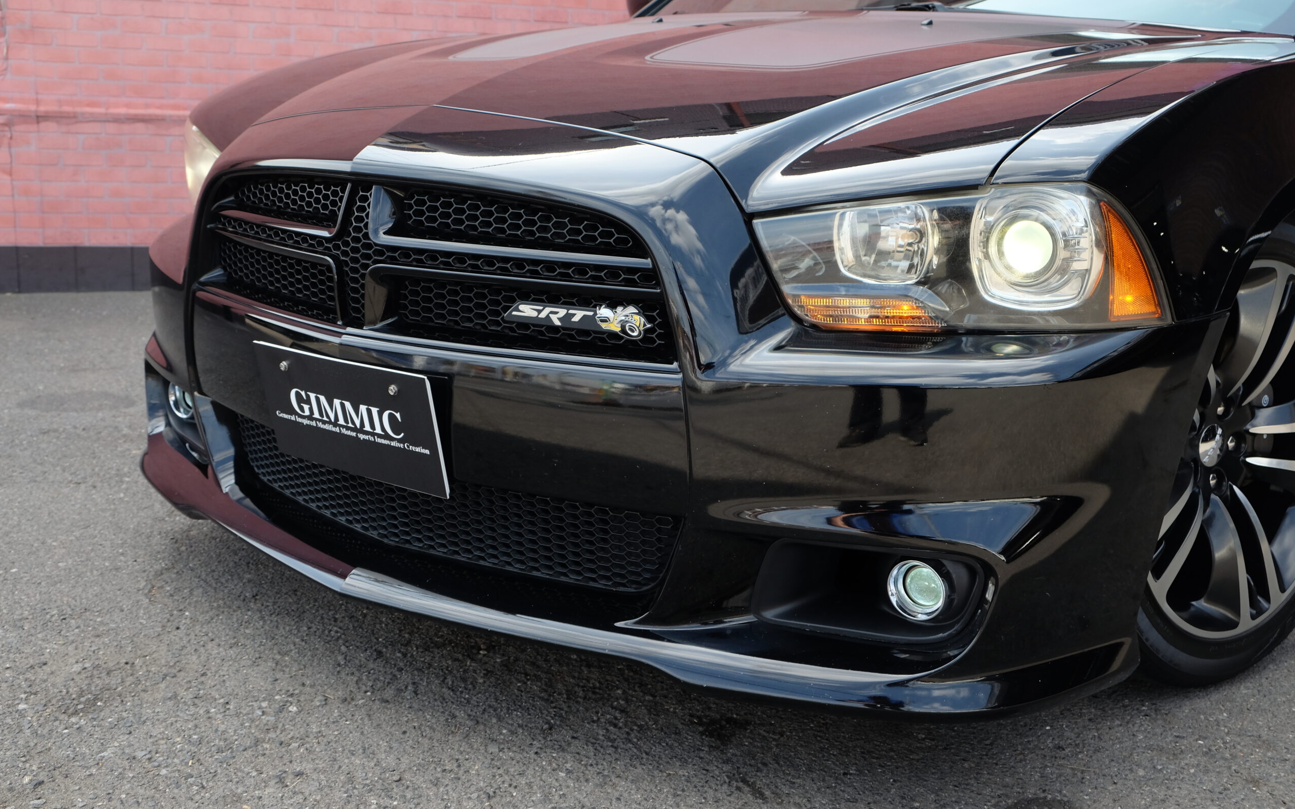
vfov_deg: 34.4
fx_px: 1306
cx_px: 647
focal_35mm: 37
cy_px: 407
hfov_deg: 52.7
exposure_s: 1/240
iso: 400
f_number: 5.6
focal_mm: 24.3
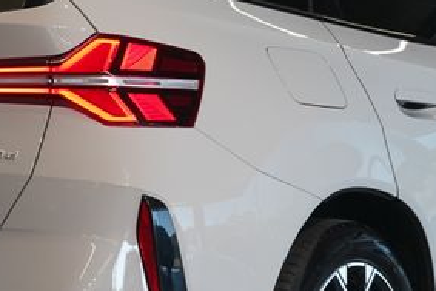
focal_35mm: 239
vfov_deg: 5.8
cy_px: 161
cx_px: 206
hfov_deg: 8.6
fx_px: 2896
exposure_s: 1/160
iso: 2000
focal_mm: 66
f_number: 5.6
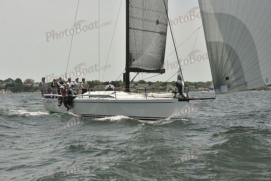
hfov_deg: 28.8
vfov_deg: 19.5
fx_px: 527
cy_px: 90
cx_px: 136
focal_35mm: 70
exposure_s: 1/1250
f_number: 11
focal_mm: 70
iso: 400
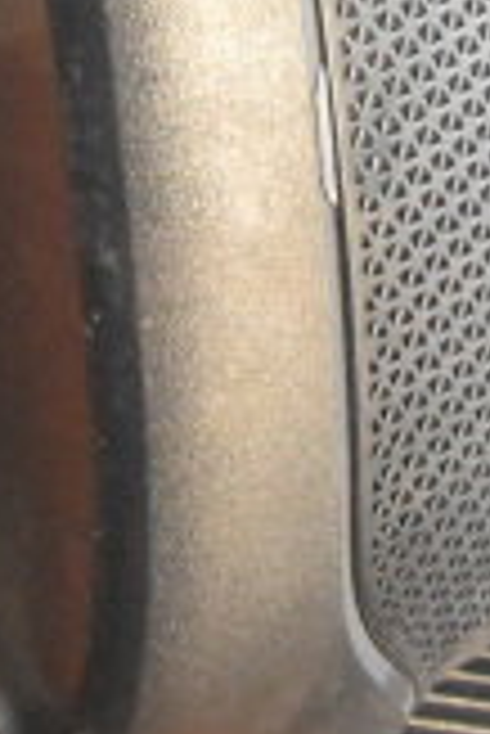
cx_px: 234
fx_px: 3422
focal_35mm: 168
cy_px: -1227
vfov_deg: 10.1
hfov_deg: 8.2
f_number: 3.8
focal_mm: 20
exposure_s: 1/30
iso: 6400
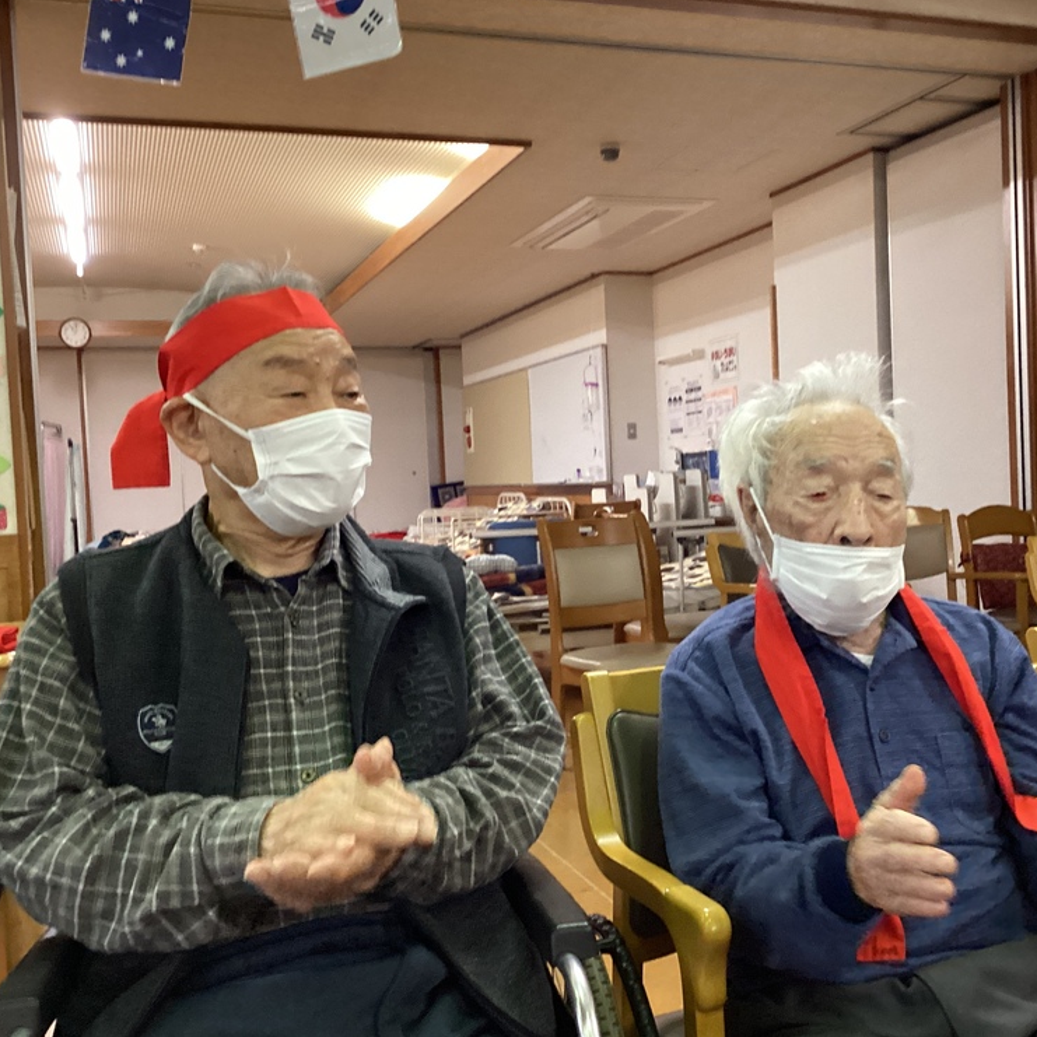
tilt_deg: +0.9
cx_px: 605
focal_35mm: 37
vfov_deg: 44.9
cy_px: 515
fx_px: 1254
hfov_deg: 44.8
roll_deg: +1.8
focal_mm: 3.3
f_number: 2.4
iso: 320
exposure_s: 1/50
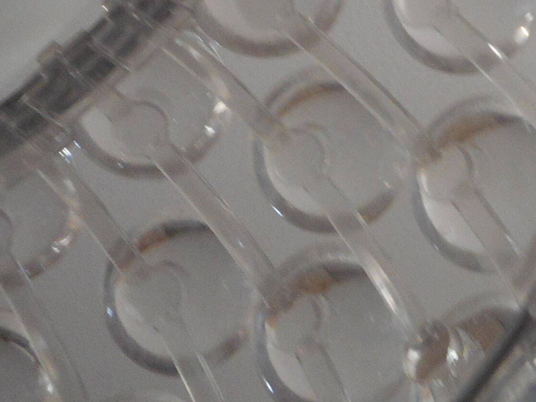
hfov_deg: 23.3
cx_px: 466
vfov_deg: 17.0
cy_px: -107
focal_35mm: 82
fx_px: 1270
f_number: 3.7
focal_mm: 4.5
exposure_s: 1/30
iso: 200
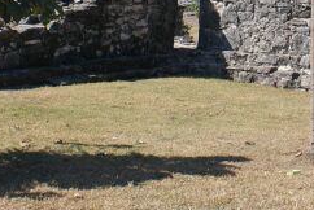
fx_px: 952
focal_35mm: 109
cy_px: -43
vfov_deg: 12.3
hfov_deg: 18.4
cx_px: 278
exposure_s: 1/160
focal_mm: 22
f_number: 10
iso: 100
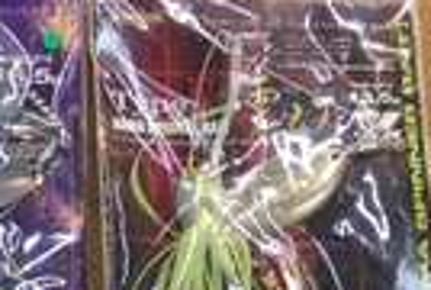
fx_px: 1728
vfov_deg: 9.2
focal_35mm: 144
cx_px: -277
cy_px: 490
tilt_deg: -79.0
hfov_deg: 13.2
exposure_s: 1/40
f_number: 2.4
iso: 32
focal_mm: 3.3
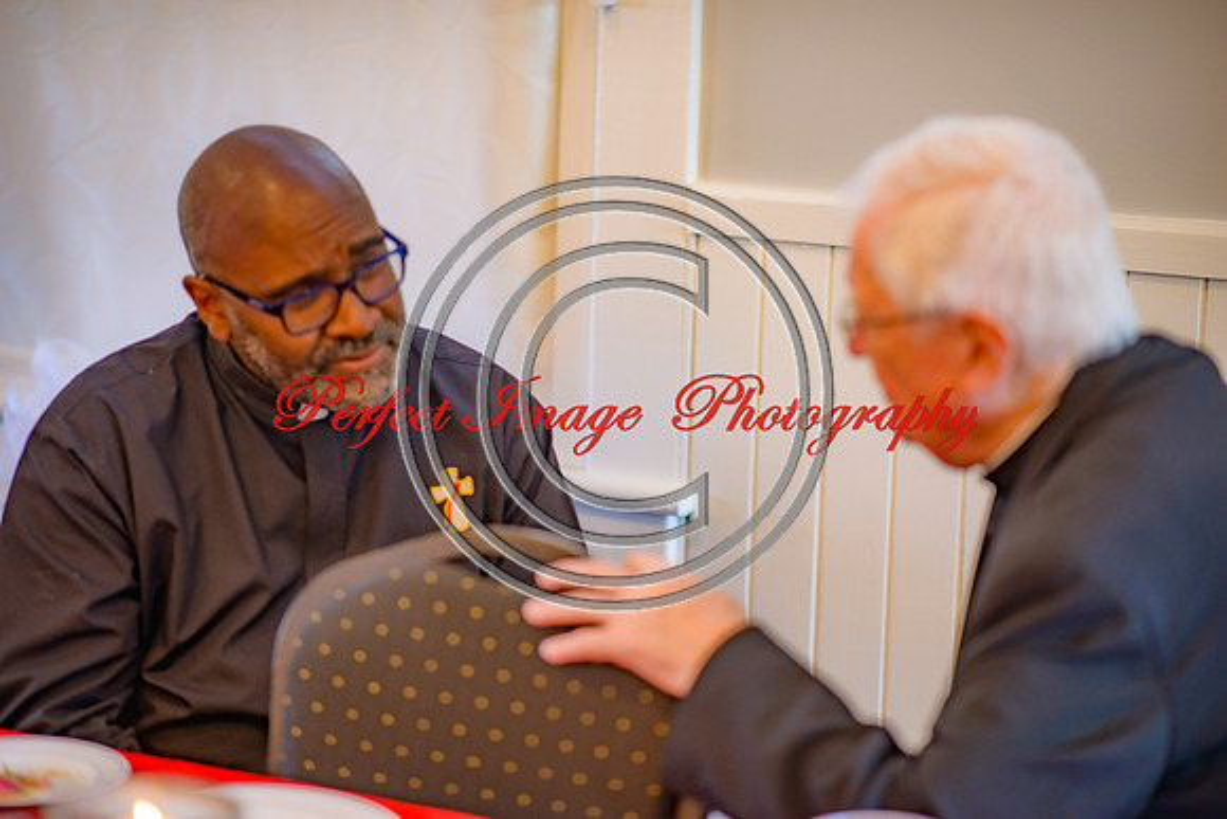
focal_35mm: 105
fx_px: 3579
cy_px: 410
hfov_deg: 19.5
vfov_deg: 13.0
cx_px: 614
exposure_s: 1/125
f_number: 1.8
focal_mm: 105
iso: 360
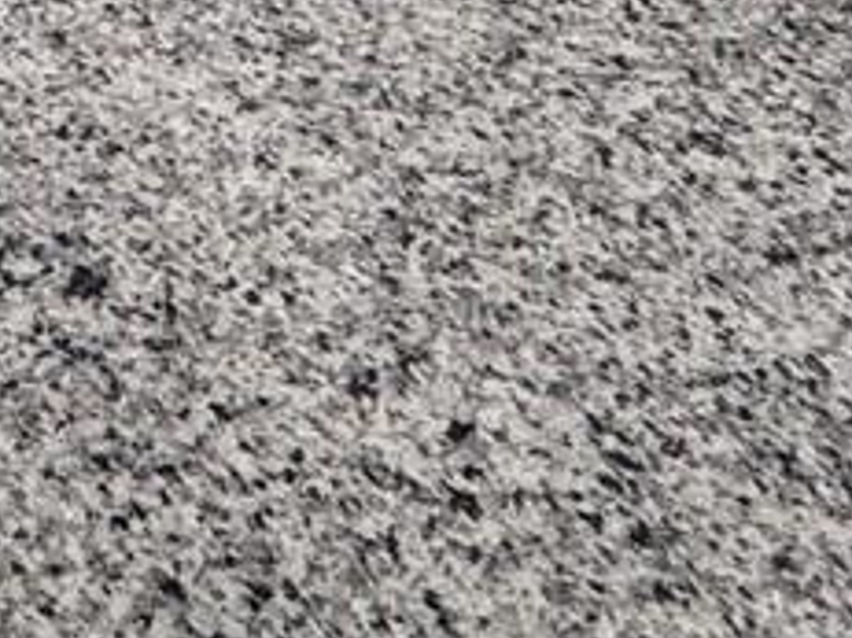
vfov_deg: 13.0
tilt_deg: -11.7
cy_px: -679
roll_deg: -1.4
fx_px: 2386
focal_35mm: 97
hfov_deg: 18.3
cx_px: -369
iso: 160
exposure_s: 1/120
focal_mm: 2.22
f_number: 2.2
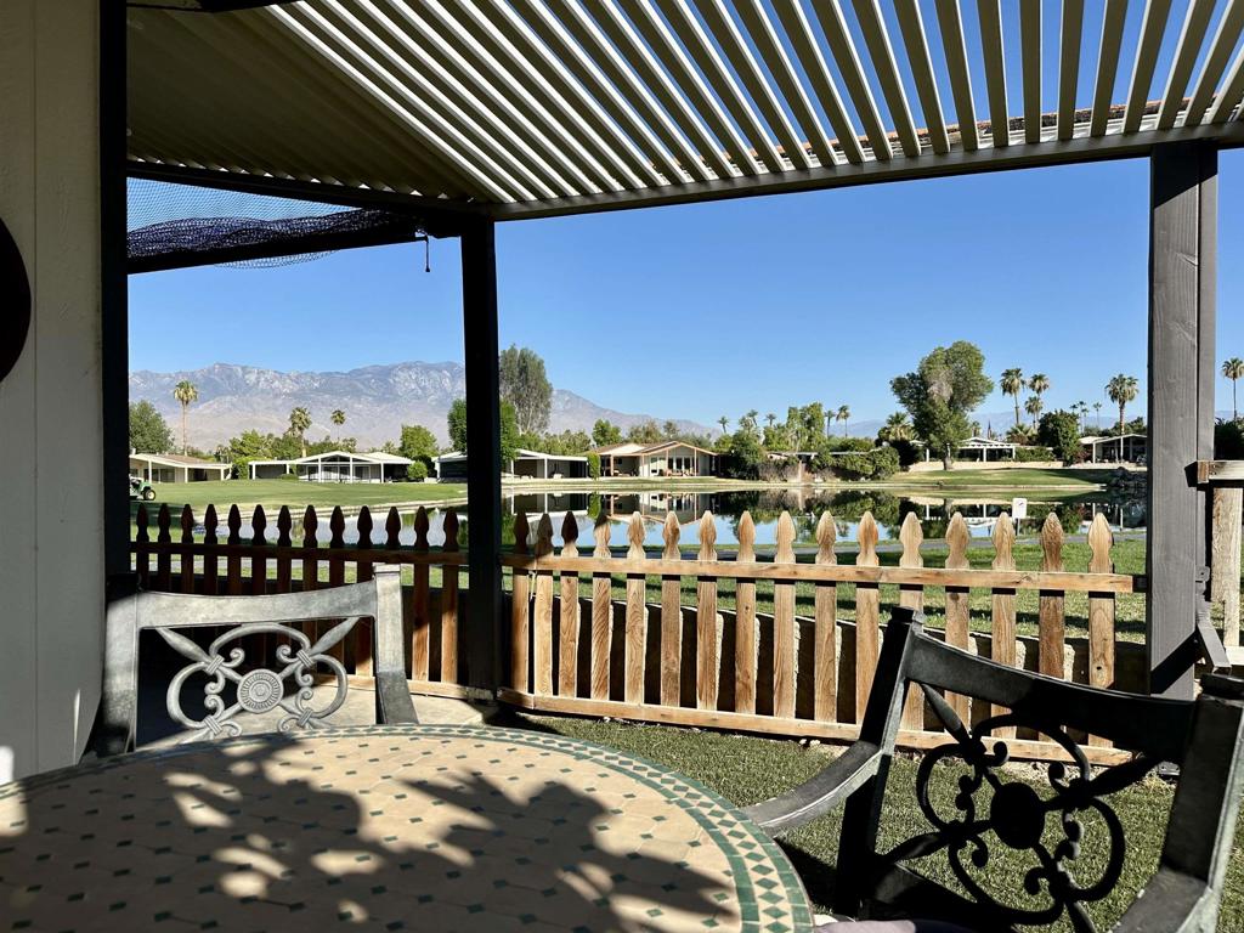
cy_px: 466
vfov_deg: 56.8
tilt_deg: -1.1
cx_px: 622
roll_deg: -1.0
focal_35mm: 24
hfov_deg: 71.6
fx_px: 862
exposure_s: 1/4545
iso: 80
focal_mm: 6.86
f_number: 1.78
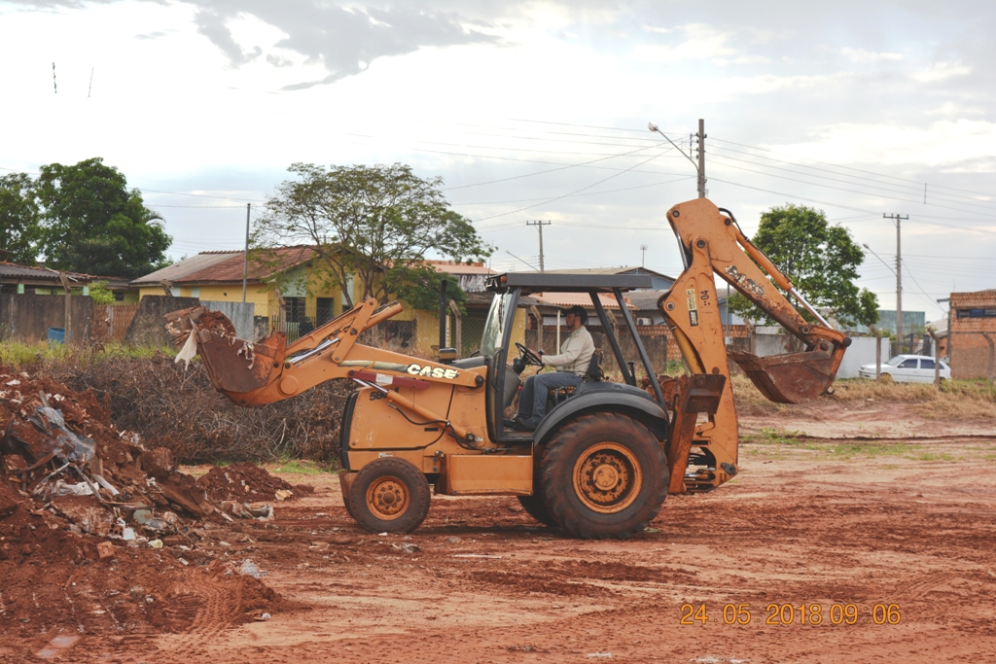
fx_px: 1992
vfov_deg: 18.9
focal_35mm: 72
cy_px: 332
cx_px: 498
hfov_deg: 28.1
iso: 100
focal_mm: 48
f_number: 9
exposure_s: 1/200
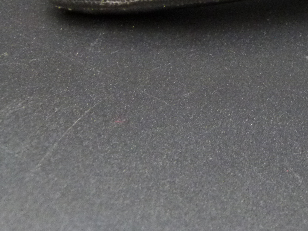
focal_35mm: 79
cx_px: 333
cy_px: -17
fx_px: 703
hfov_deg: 23.3
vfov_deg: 18.0
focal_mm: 6.2
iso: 400
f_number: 3
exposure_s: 1/50
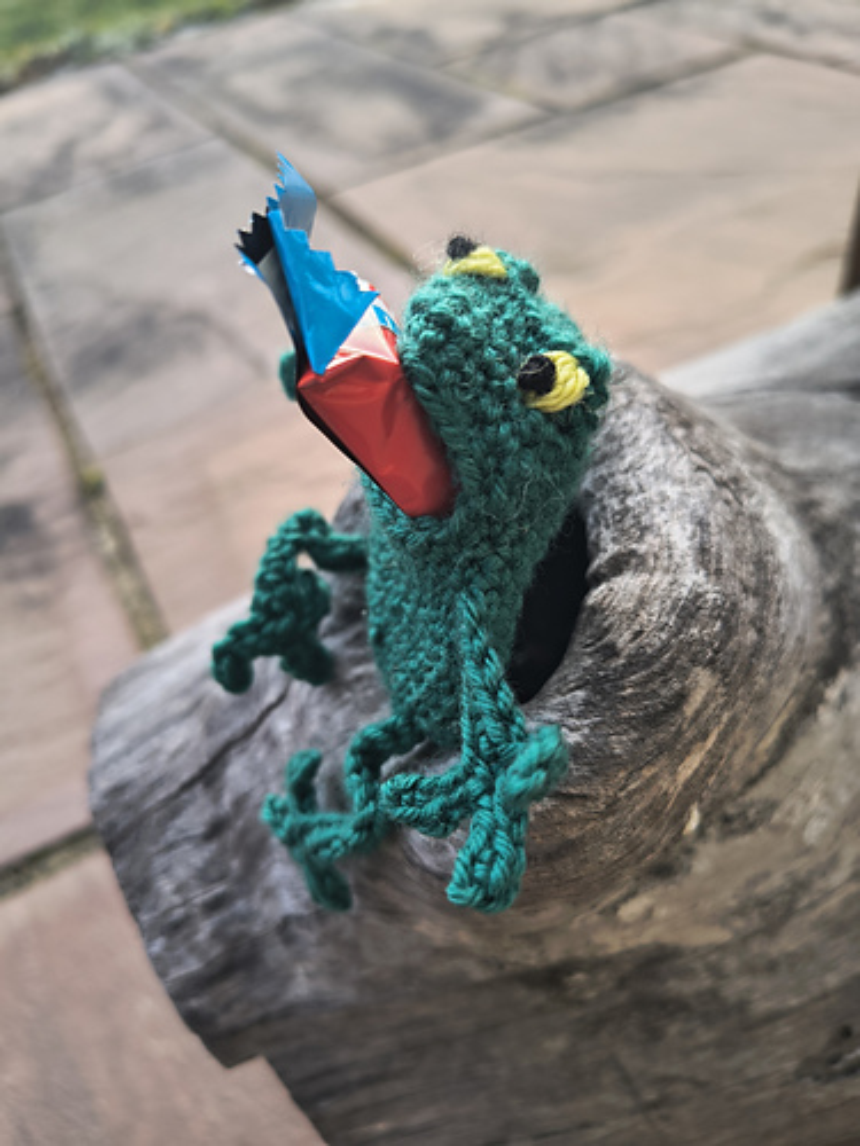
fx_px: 762
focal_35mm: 23
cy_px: 573
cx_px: 430
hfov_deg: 58.9
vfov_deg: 73.9
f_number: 1.8
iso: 100
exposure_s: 1/142
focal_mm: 5.56
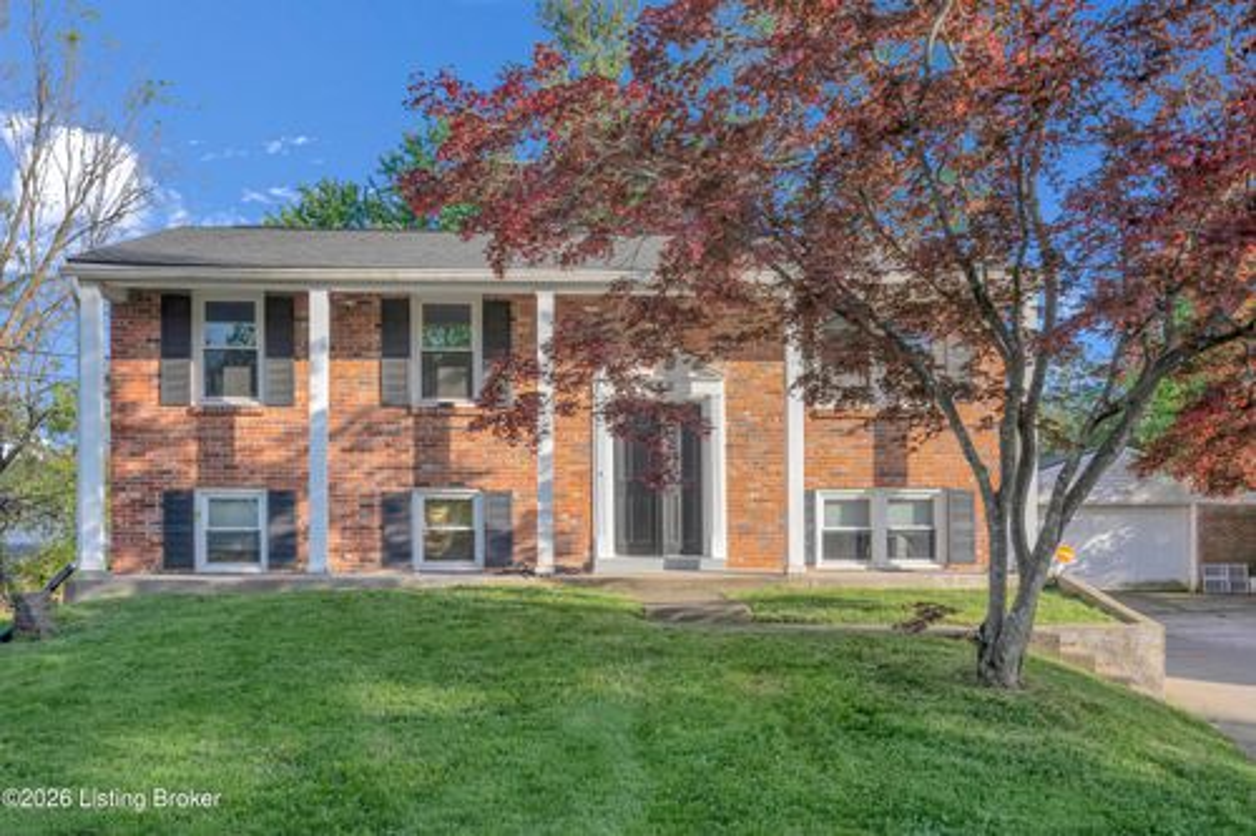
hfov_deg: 54.5
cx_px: 628
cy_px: 418
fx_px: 1221
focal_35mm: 35
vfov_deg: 37.8
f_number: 4
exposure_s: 1/320
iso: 100
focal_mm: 35
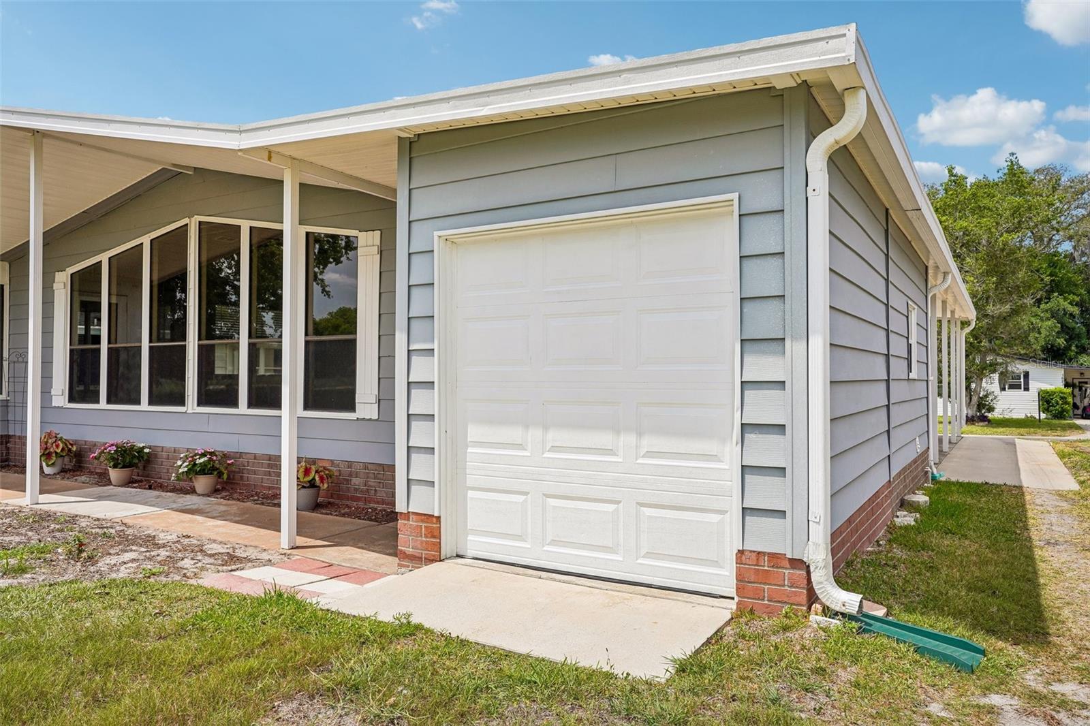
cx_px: 545
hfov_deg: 71.5
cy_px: 363
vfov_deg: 51.3
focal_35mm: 25
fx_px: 757
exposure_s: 1/500
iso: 100
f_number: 8
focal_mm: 25
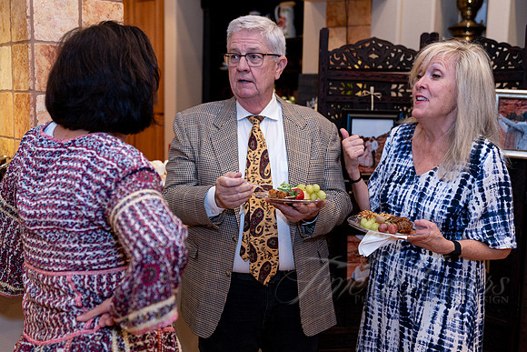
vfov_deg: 32.0
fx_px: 612
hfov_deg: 46.5
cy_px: 189
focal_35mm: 42
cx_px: 283
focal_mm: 39
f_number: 2.8
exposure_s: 1/100
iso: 2000
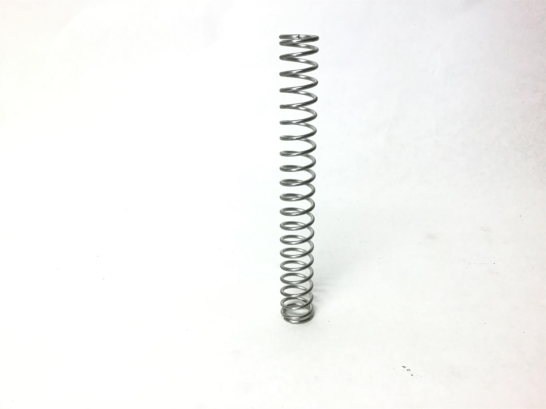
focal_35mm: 31
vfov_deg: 45.4
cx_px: 273
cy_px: 204
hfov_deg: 58.4
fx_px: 489
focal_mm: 3.3
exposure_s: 1/33
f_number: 2.4
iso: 25
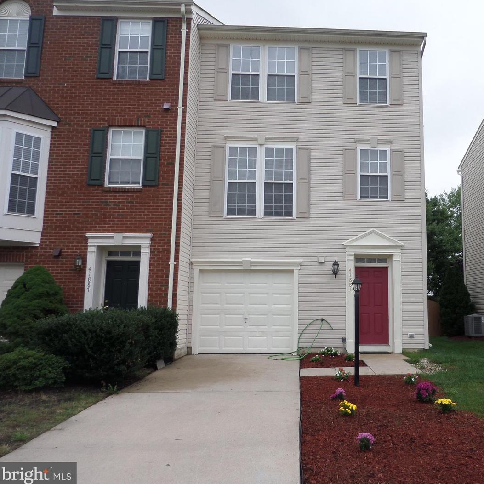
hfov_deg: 54.4
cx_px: 327
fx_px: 459
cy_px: 240
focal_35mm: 29
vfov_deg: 55.6
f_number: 3.2
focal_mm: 4
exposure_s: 1/750
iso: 100
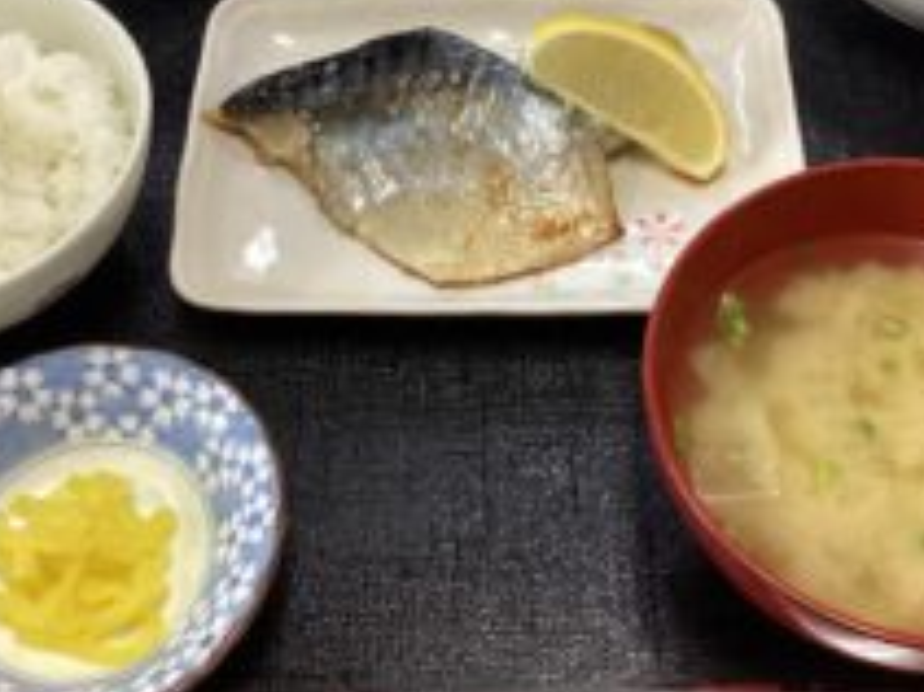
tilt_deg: -53.8
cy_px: 234
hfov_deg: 34.9
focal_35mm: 55
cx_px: 515
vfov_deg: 26.4
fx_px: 1467
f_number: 2.4
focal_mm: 3.3
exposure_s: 1/60
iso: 125
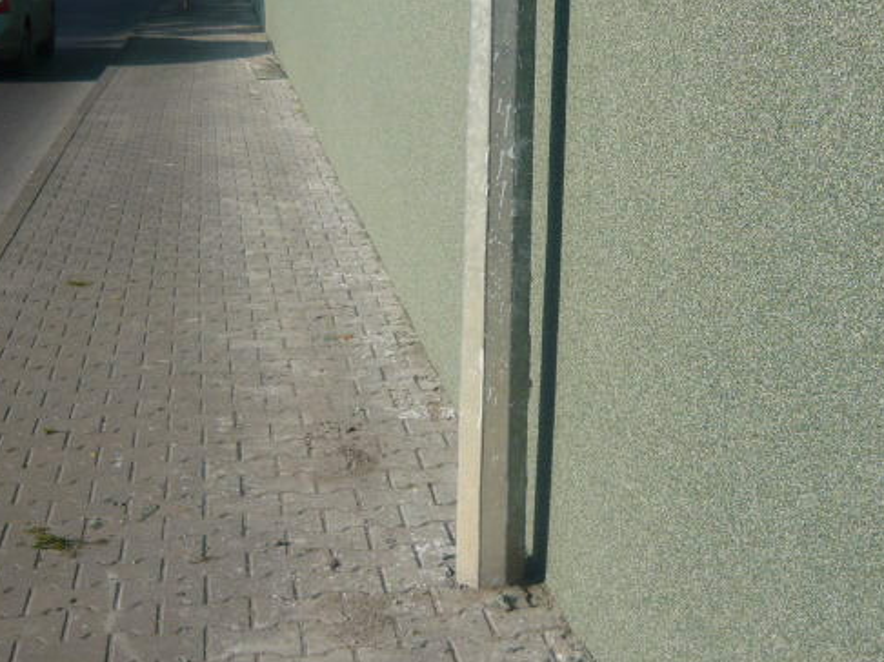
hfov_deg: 33.2
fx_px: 1480
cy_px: 229
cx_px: 469
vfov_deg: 25.1
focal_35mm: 58
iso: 100
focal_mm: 5.5
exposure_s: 1/200
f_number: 8
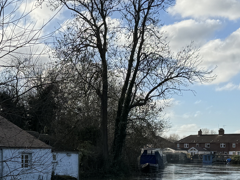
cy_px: 164
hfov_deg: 25.2
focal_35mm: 77
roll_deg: -0.9
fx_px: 534
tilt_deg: -1.2
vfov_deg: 18.8
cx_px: 82
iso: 80
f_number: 1.78
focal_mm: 6.86
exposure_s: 1/4608
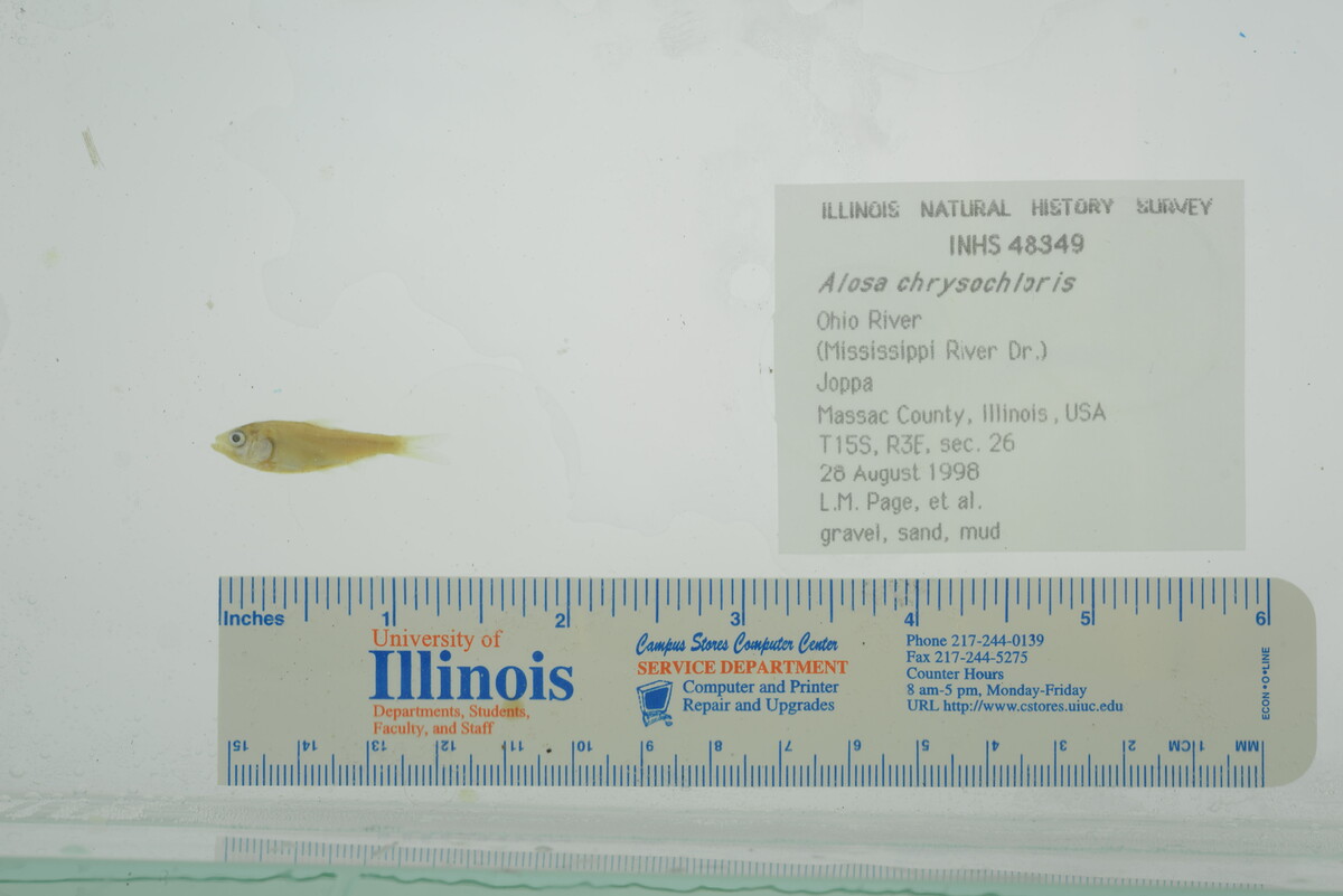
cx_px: 672
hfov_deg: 33.4
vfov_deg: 22.6
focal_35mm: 60
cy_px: 448
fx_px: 2239
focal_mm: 60
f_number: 13
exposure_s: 1/80
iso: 100
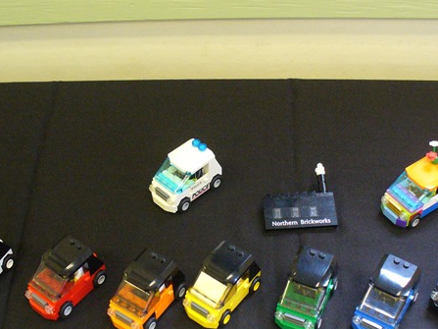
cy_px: 199
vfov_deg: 27.4
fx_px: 670
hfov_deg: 36.2
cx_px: 226
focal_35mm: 53
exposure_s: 1/20
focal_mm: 6.1
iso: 400
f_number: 2.8
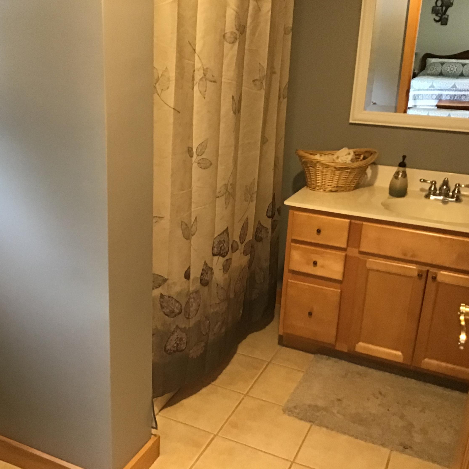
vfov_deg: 44.9
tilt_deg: -17.4
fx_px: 567
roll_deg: -0.8
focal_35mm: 37
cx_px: 187
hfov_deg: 44.7
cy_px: 233
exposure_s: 1/24
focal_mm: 3.3
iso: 200
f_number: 2.4
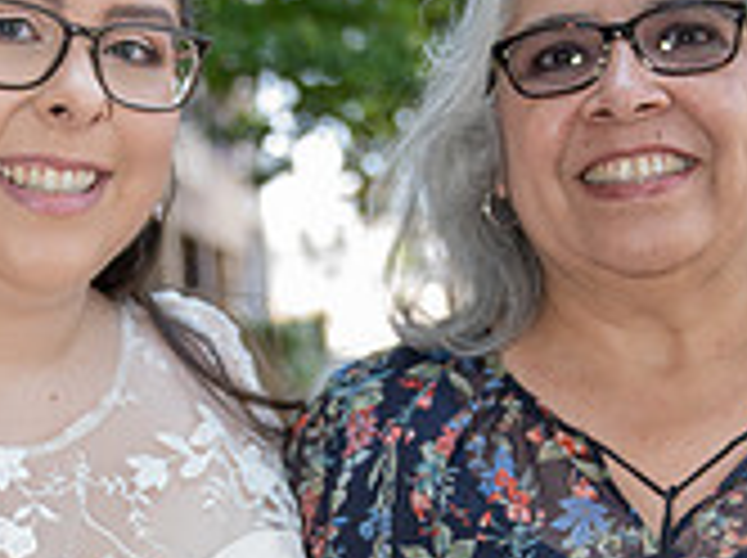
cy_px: 405
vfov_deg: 18.1
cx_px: 297
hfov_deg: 24.1
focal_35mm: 81
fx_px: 1745
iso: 500
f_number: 2.8
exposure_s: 1/250
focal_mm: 31
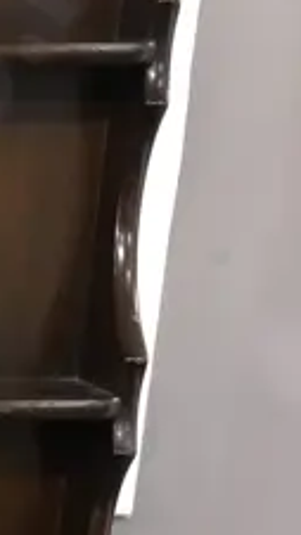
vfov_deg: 14.0
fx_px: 2031
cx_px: -600
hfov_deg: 7.5
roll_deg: -1.2
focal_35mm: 143
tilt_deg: -18.1
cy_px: 838
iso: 100
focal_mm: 4.15
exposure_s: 1/17
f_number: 2.2
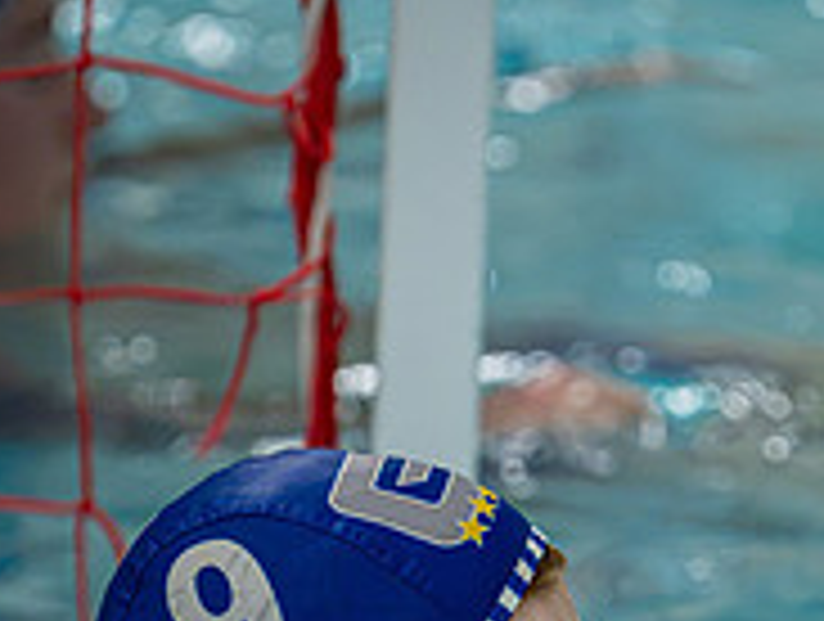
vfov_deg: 2.0
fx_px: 17411
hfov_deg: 2.7
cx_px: 585
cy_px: 853
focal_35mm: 730
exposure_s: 1/1000
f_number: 4
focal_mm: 240
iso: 10000
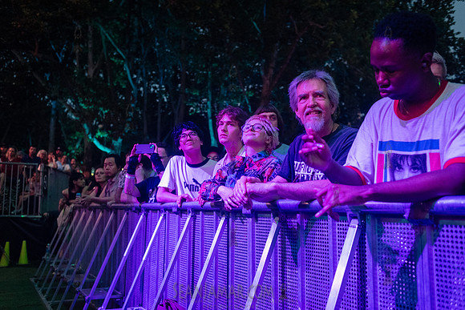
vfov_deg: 37.9
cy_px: 155
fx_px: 452
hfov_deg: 54.4
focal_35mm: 35
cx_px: 232
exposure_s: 1/320
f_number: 3.2
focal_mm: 35
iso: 6400
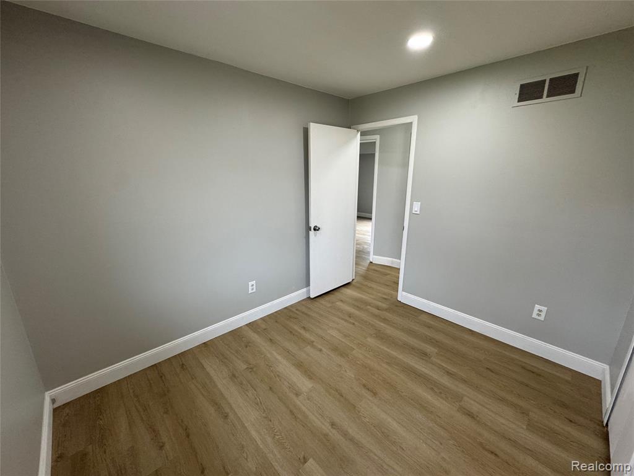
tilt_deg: -15.0
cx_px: 317
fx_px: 256
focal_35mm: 14
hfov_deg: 102.1
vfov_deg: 85.7
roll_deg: +0.1
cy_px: 238
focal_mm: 2.22
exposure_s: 1/120
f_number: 2.2
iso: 200
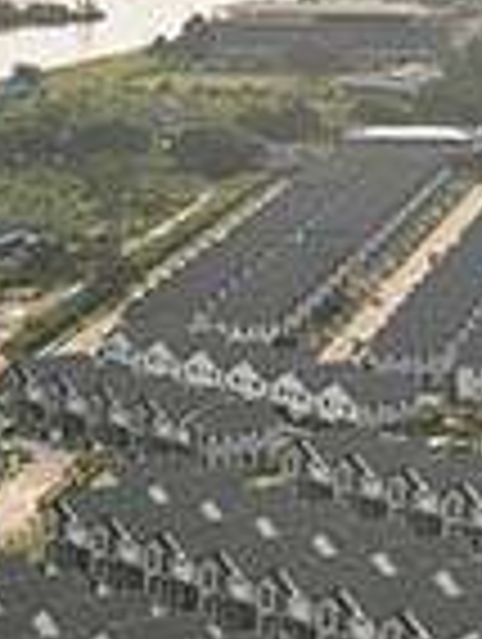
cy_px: 148
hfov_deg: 8.2
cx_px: 437
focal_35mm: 182
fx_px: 3369
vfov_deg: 10.8
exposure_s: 1/240
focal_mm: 10.26
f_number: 9
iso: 100
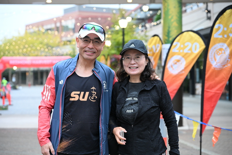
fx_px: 483
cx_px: 116
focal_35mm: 75
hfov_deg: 27.0
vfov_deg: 18.2
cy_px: 78
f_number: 4
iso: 3200
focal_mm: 75
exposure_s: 1/200
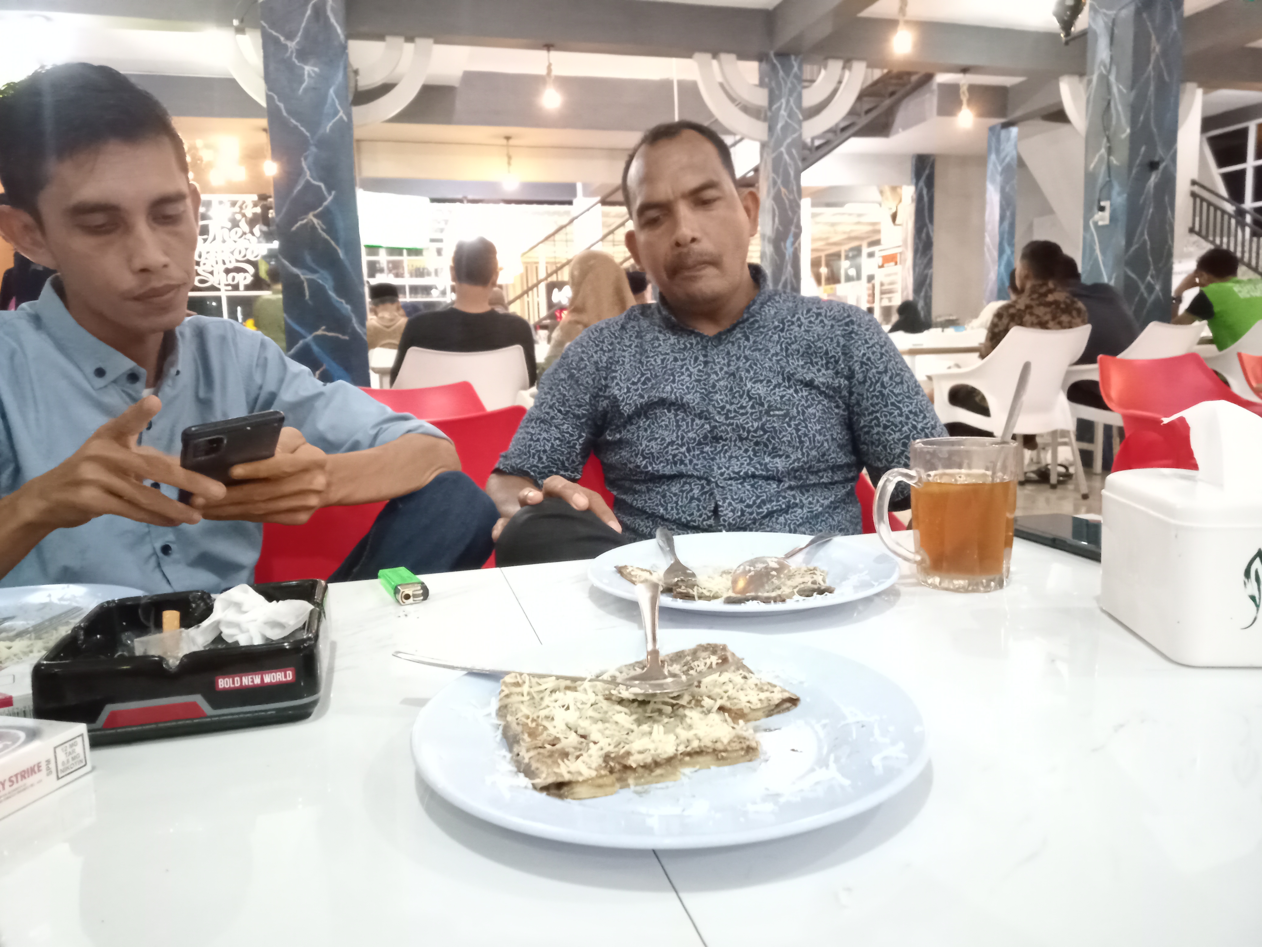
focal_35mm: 28
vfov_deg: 49.7
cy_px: 474
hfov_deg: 63.4
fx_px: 1021
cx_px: 631
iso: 2825
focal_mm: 3.37
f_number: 2.2
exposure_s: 1/20
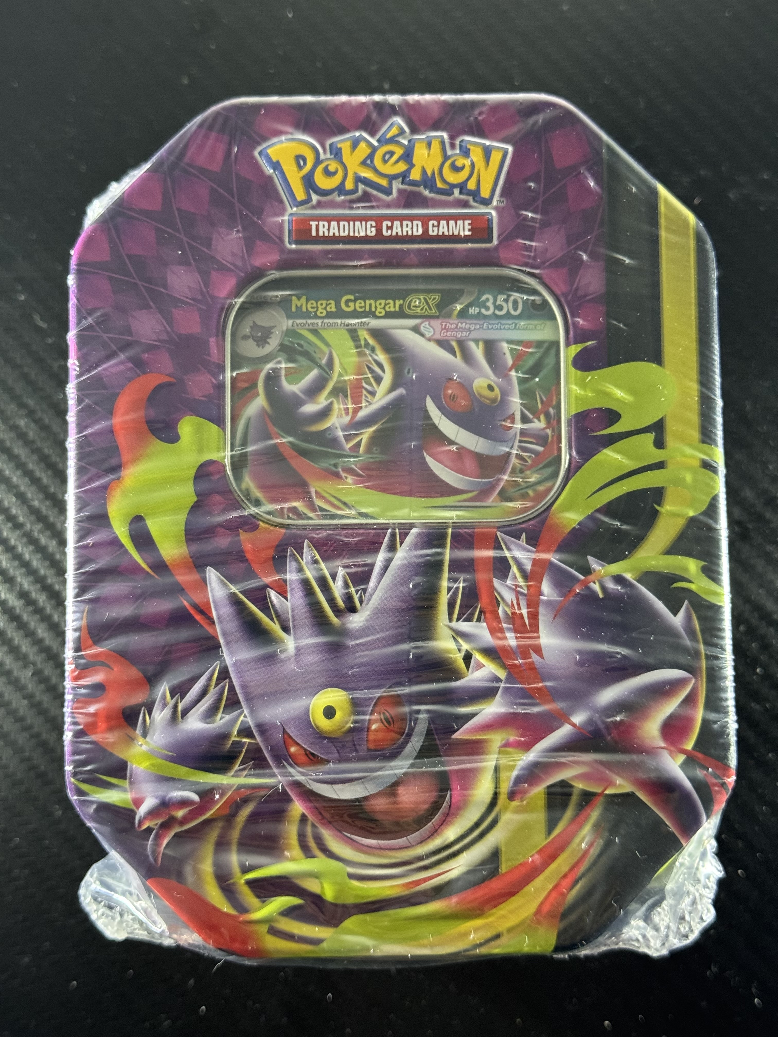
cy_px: 518
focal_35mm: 48
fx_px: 1438
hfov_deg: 30.3
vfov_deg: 39.7
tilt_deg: -83.7
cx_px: 389
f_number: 1.78
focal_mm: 6.76
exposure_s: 1/52
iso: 250
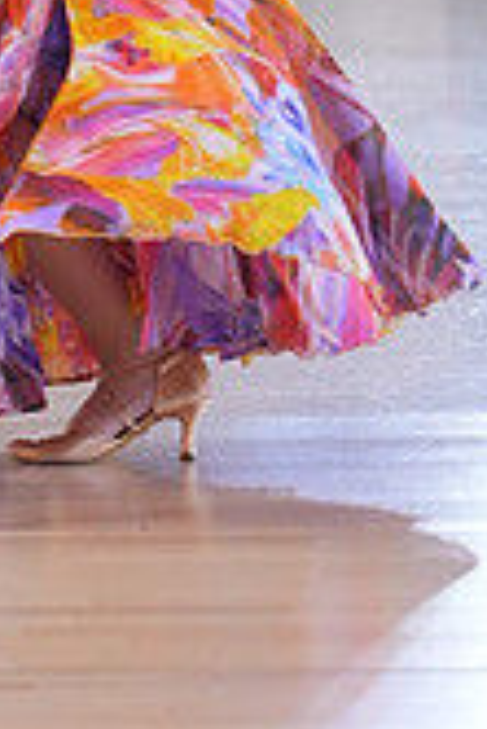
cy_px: -303
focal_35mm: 357
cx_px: -81
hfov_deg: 3.9
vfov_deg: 5.7
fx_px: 7229
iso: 1000
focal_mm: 68
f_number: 2
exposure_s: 1/500
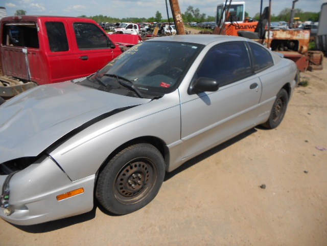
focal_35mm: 26
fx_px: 246
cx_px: 164
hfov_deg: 67.3
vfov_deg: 53.1
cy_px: 123
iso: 80
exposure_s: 1/250
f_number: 8
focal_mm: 4.6
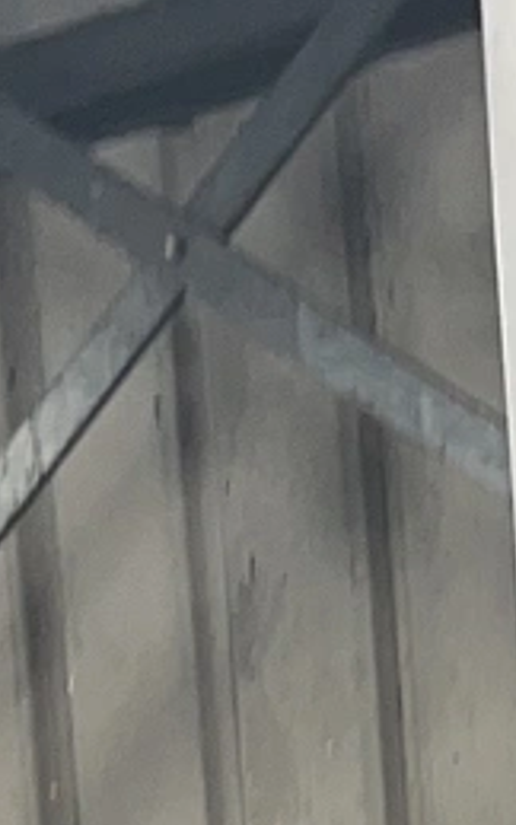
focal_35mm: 213
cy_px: 1984
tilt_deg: -3.7
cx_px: 1739
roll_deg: +3.4
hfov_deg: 5.6
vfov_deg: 8.9
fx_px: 4790
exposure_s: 1/20
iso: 40
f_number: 1.6
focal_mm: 5.1
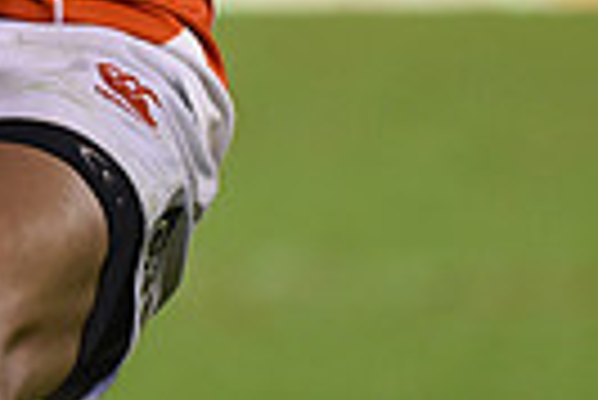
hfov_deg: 1.6
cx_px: -688
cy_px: -465
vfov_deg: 1.1
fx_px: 21801
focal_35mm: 1311
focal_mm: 300
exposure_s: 1/800
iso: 2000
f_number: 2.8
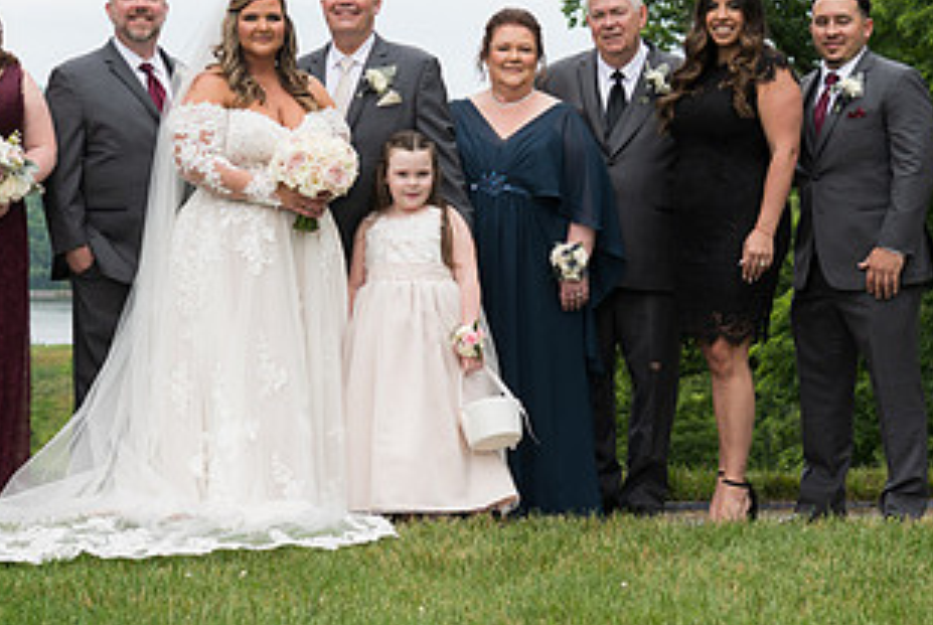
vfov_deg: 13.9
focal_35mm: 98
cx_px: 202
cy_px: 118
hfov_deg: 20.6
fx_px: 2543
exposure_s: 1/320
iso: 64
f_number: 4.5
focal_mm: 50
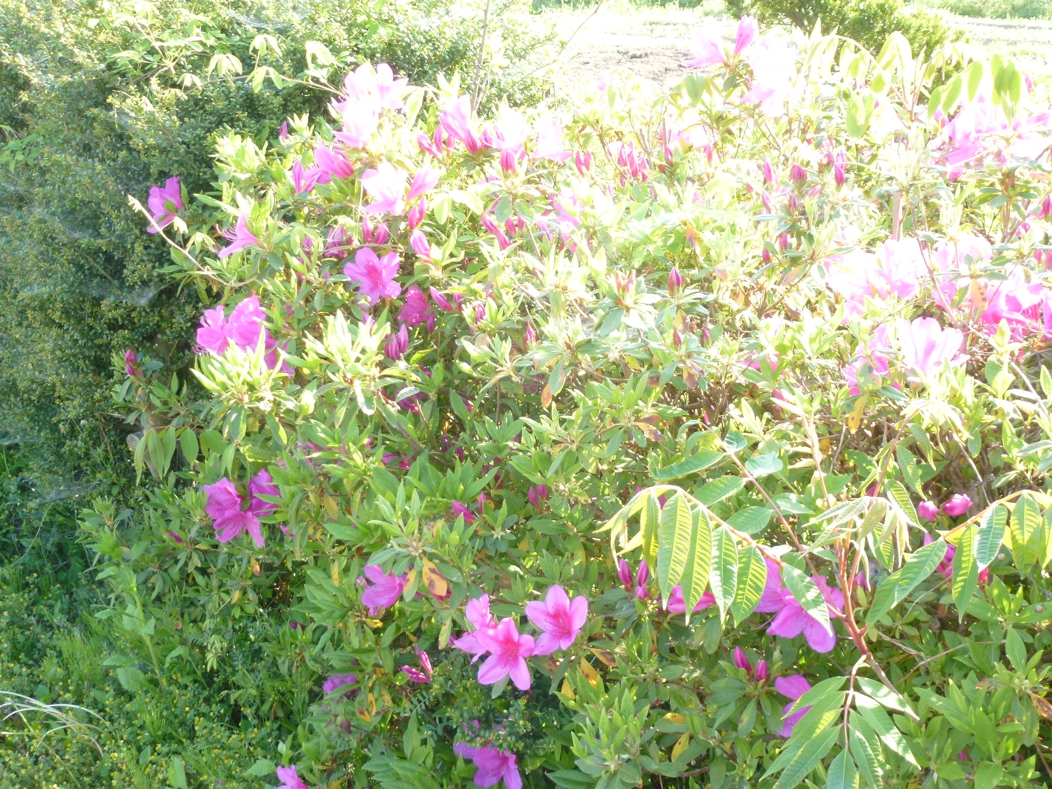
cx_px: 526
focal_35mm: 41
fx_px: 1246
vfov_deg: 35.1
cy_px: 394
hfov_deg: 45.8
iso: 160
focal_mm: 7.4
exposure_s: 1/80
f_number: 3.9
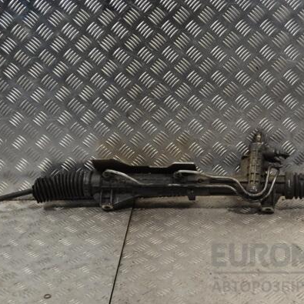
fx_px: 616
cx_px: 197
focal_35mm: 62
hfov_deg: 27.6
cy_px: 152
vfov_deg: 27.7
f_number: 5.6
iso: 400
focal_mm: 32
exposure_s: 1/125
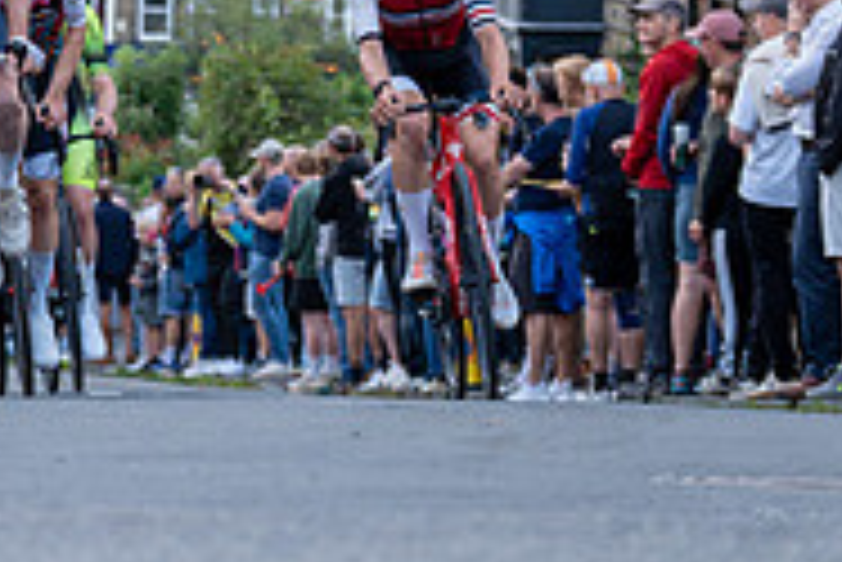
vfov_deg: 5.6
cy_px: -285
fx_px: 5735
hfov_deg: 8.3
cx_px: -135
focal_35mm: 245
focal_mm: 79
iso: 2000
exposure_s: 1/800
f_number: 3.5
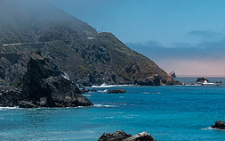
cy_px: 21
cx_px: 226
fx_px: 1073
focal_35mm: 175
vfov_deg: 7.5
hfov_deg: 11.8
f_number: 8
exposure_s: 1/640
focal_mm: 50
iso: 100
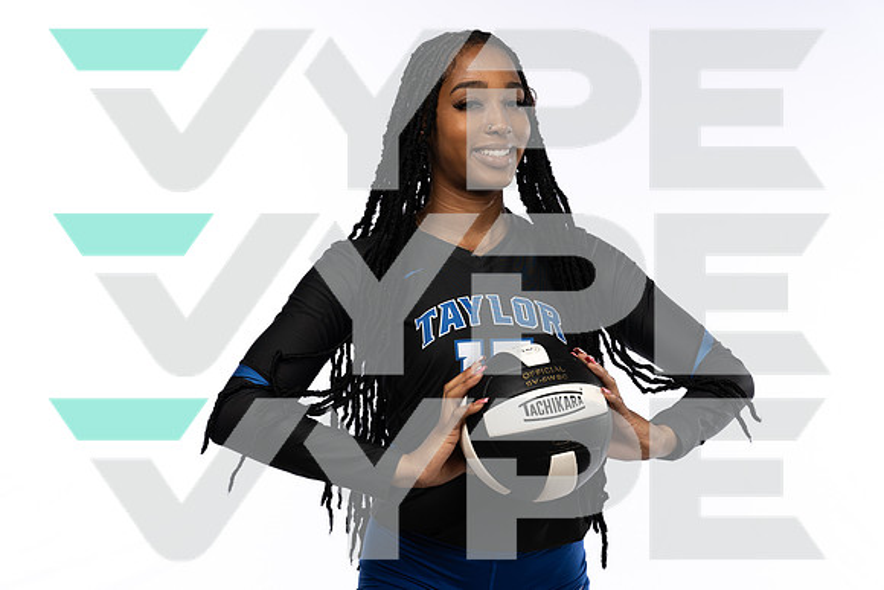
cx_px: 442
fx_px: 1572
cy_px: 295
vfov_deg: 21.3
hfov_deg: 31.4
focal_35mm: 64
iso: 200
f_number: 7.1
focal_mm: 64
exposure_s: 1/250
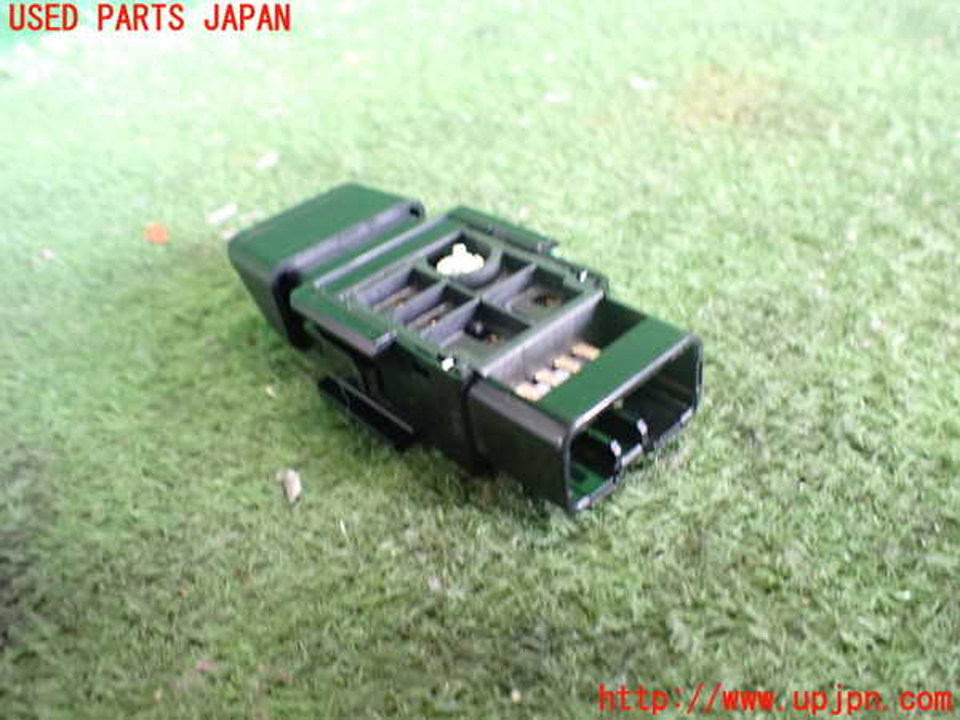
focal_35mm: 30
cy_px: 360
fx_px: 832
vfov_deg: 46.8
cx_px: 480
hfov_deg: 60.0
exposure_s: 1/50
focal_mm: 5.4
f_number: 2.3
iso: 800
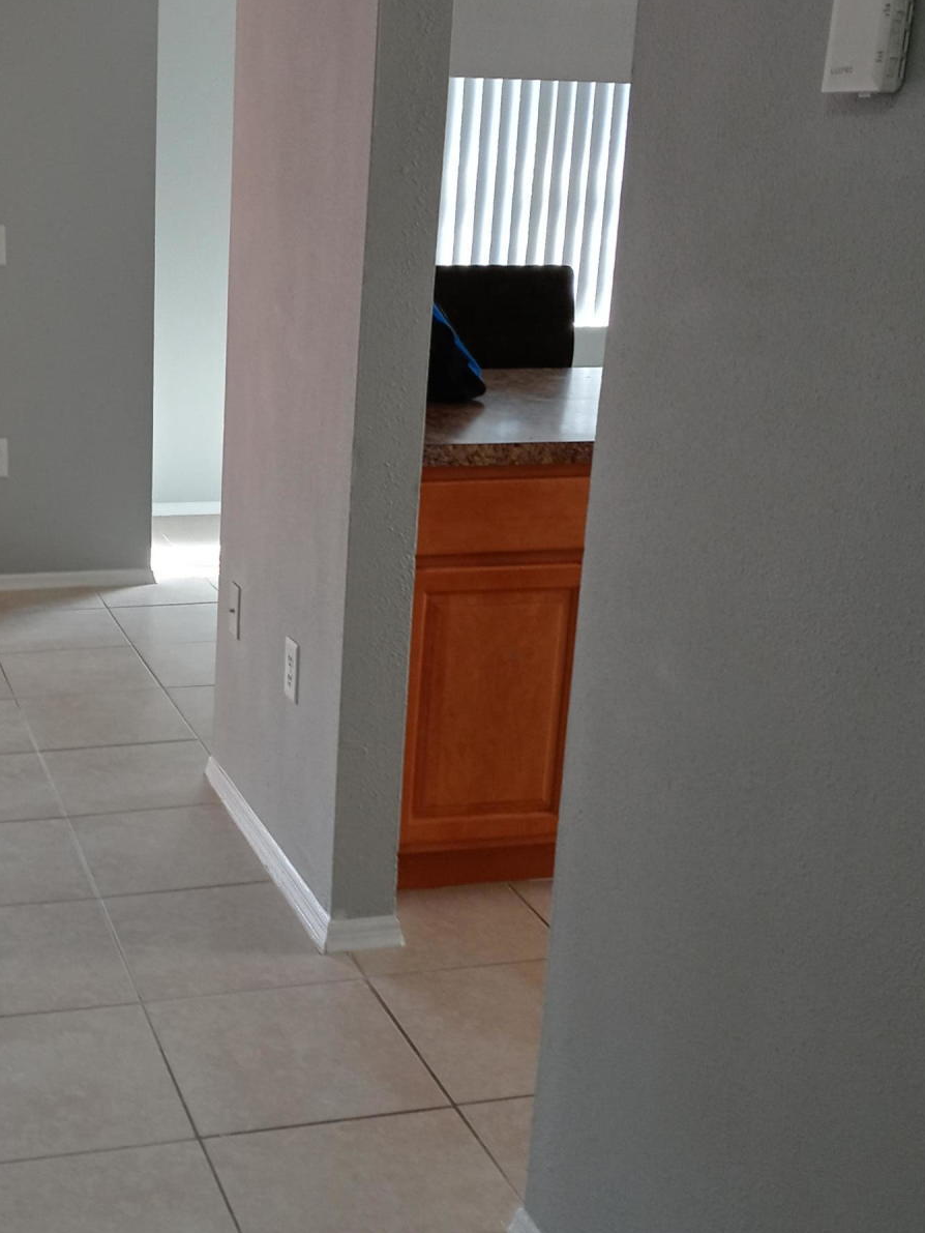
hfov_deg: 30.2
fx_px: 1674
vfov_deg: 40.4
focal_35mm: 47
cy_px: 616
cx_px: 192
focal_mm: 3.61
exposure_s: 1/60
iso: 150
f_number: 1.8
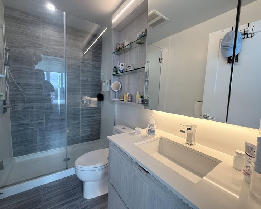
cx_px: 123
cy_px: 103
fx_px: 116
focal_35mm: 15
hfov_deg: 96.7
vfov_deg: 84.0
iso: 125
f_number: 2.2
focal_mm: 2.22
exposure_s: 1/120
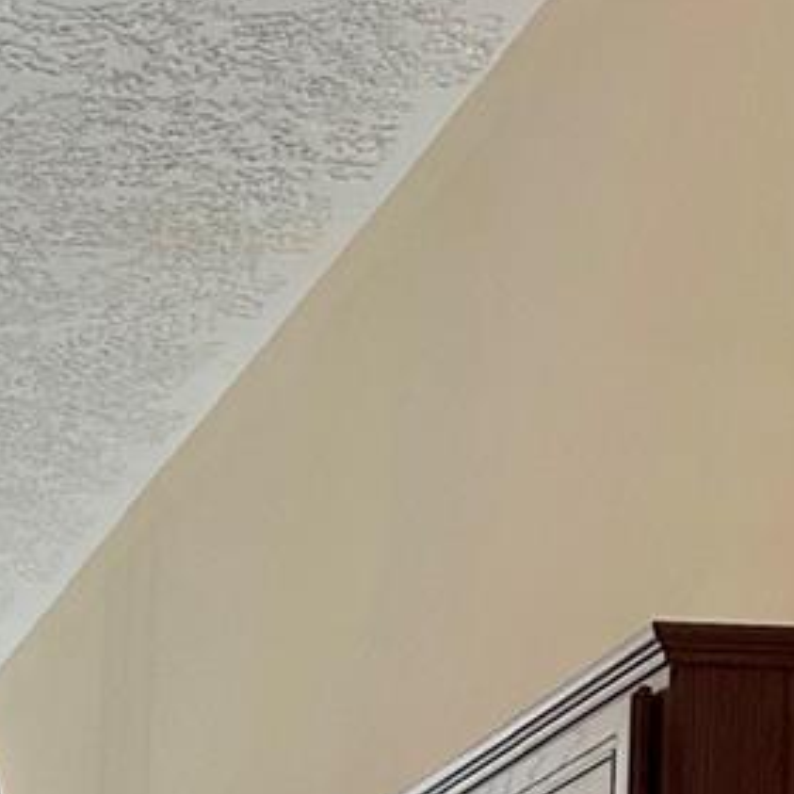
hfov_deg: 13.5
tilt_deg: -1.7
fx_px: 3010
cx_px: -619
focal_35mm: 116
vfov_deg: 12.8
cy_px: 1653
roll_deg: -2.0
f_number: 1.78
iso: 80
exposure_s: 1/315
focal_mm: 6.86
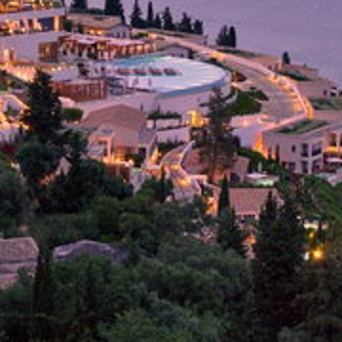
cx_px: -59
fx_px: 1844
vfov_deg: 10.5
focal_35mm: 165
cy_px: 25
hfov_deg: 10.4
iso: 200
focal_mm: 19.35
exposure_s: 1/5
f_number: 2.8
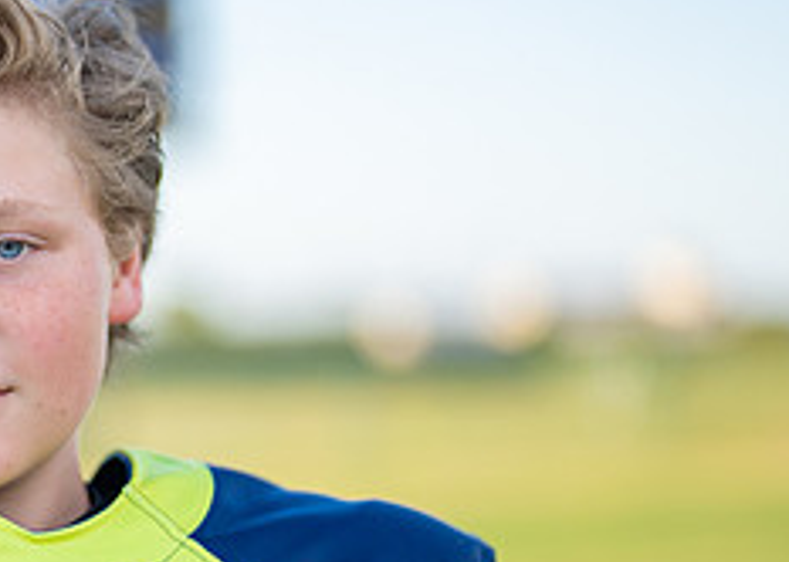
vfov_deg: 10.1
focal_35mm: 142
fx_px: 3179
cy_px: 417
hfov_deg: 13.9
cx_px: -61
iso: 100
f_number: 1.2
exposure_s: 1/2500
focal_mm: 50
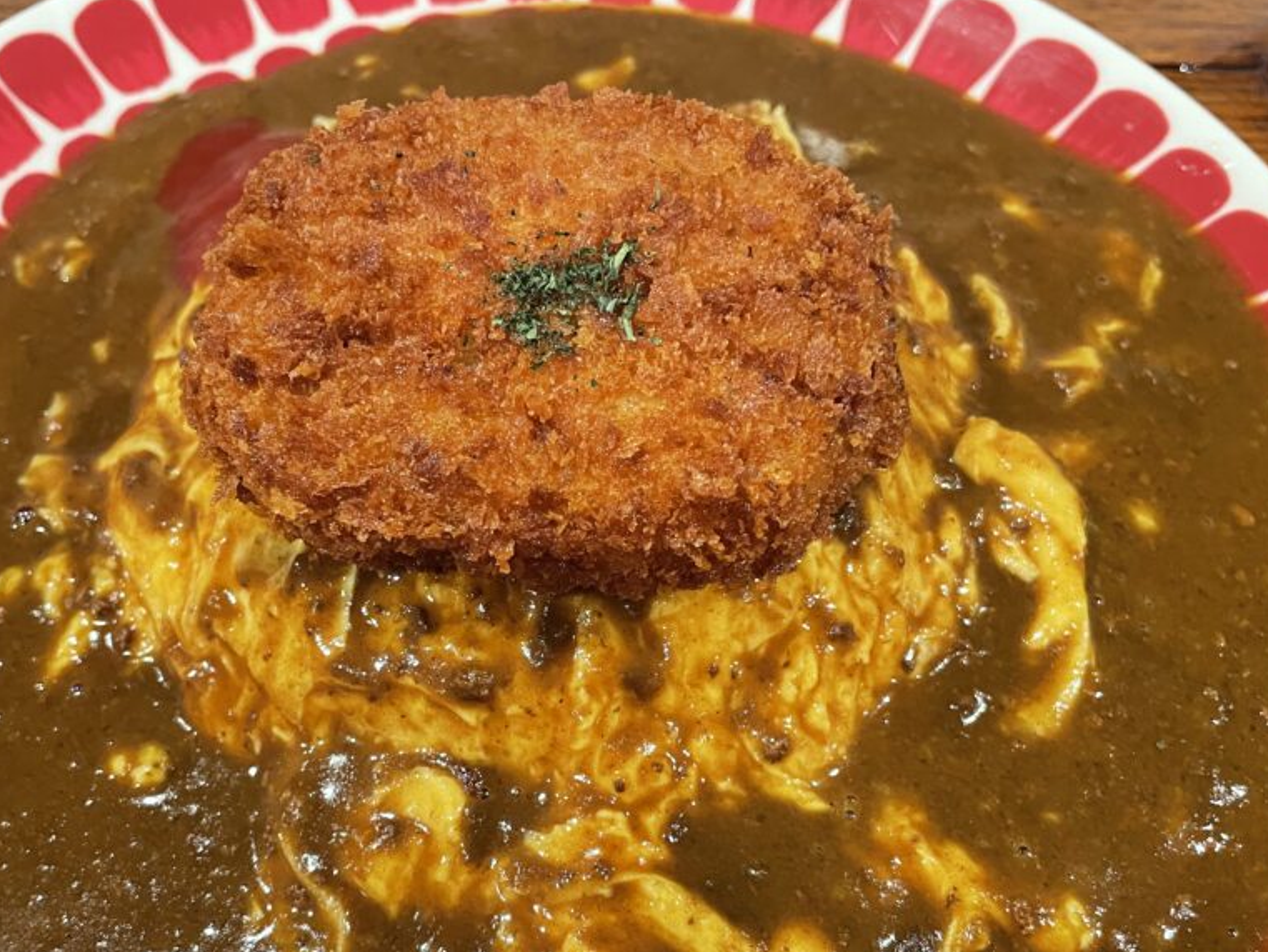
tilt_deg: -59.1
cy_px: 579
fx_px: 1282
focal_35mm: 35
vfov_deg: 40.5
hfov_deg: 52.4
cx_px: 543
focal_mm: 4.2
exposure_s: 1/30
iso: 500
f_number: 1.6
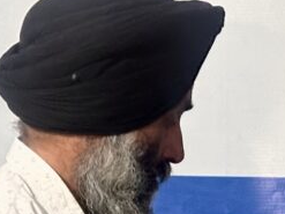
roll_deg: -1.3
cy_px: 393
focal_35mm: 199
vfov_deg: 7.2
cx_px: 393
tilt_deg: -11.4
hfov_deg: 9.7
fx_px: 1638
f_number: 1.78
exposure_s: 1/33
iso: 400
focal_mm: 6.86
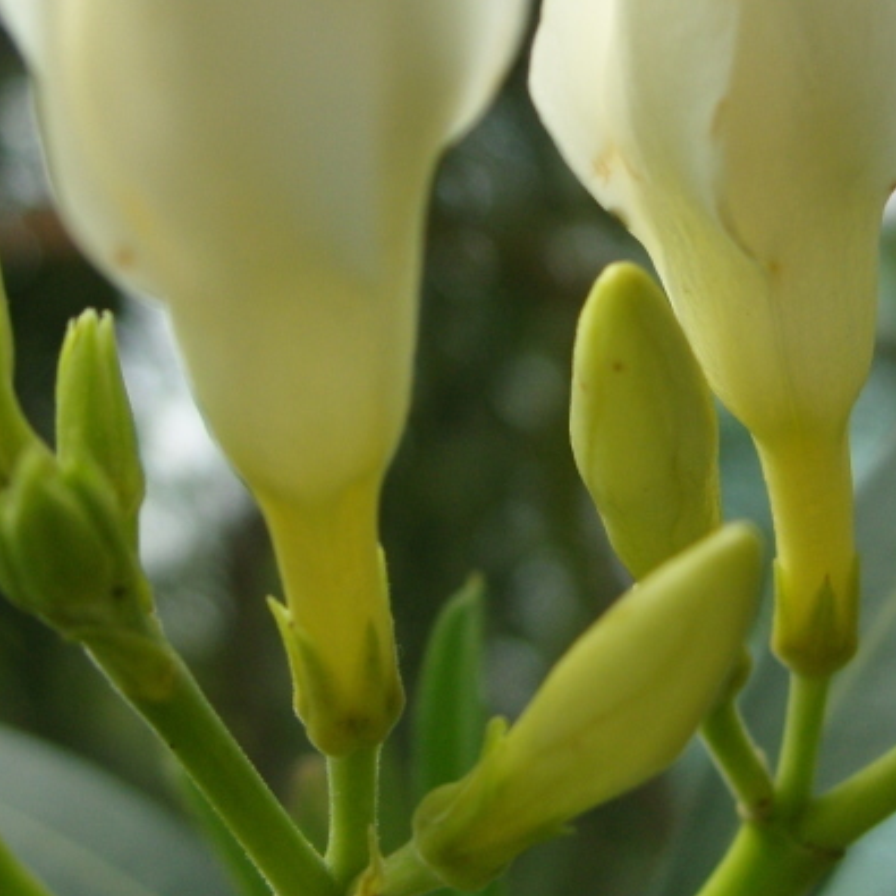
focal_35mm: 87
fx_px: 2548
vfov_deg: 19.7
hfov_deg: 19.9
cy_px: 159
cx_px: 447
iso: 80
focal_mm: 7.8
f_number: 2.8
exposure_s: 1/800
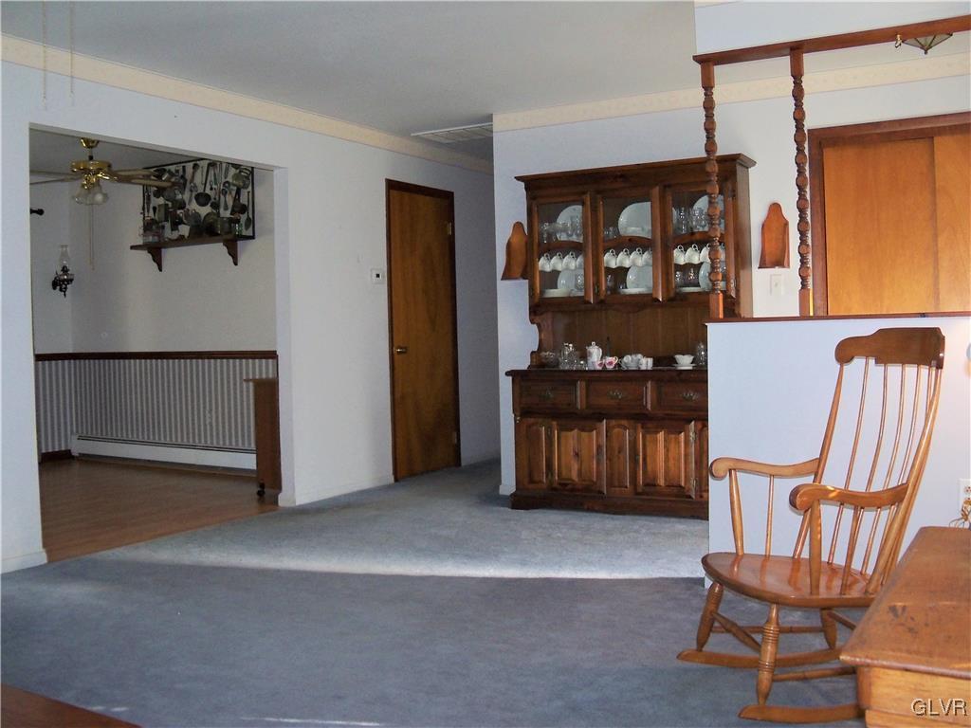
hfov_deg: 52.6
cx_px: 486
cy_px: 364
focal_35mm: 35
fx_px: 982
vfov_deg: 40.7
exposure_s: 1/30
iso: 200
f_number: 3.5
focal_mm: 6.2
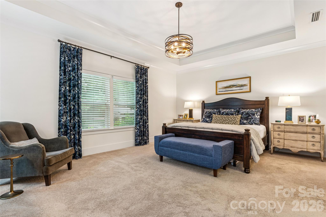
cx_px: 163
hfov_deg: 94.3
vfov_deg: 71.4
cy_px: 108
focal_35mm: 17
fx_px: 151
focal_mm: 16.7
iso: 100
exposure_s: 2
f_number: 13
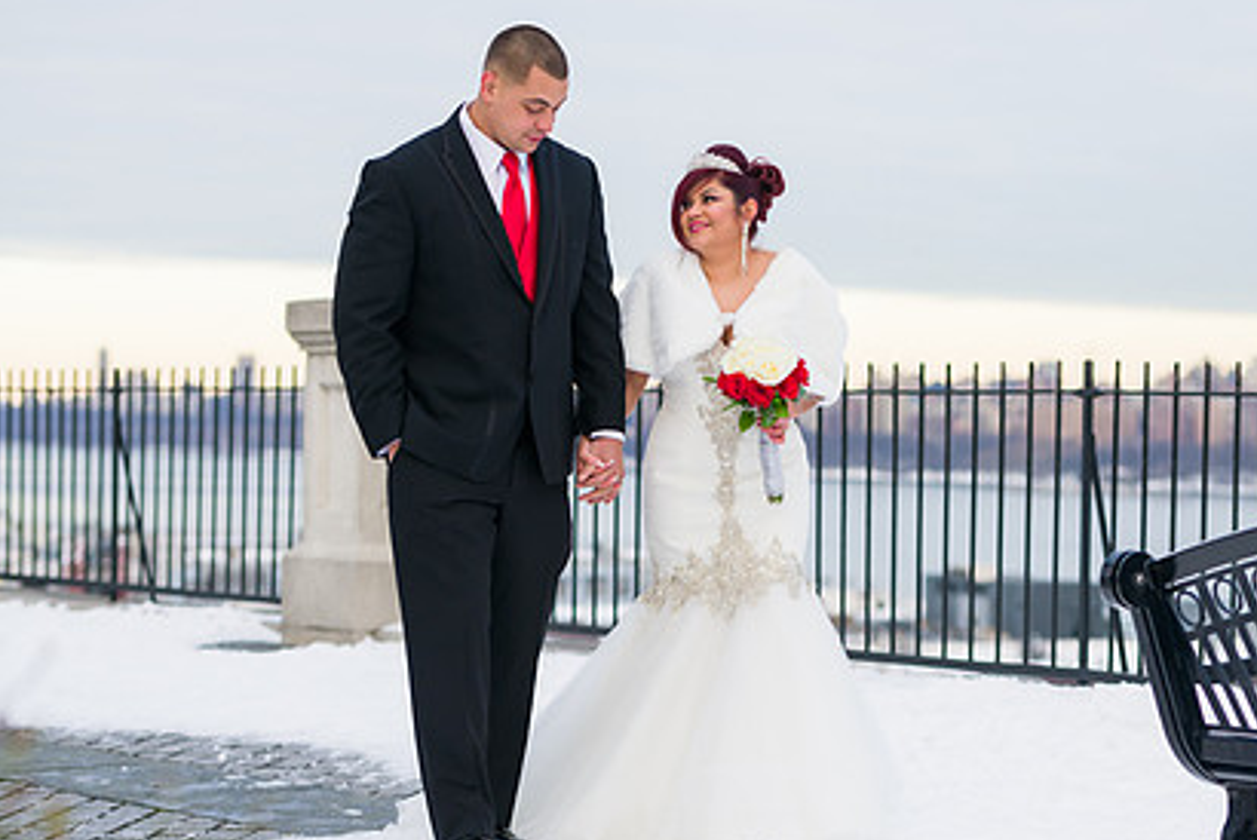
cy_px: 440
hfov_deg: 17.6
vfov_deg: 11.8
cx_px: 739
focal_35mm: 116
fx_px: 4053
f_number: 3.2
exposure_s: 1/640
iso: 200
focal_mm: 82
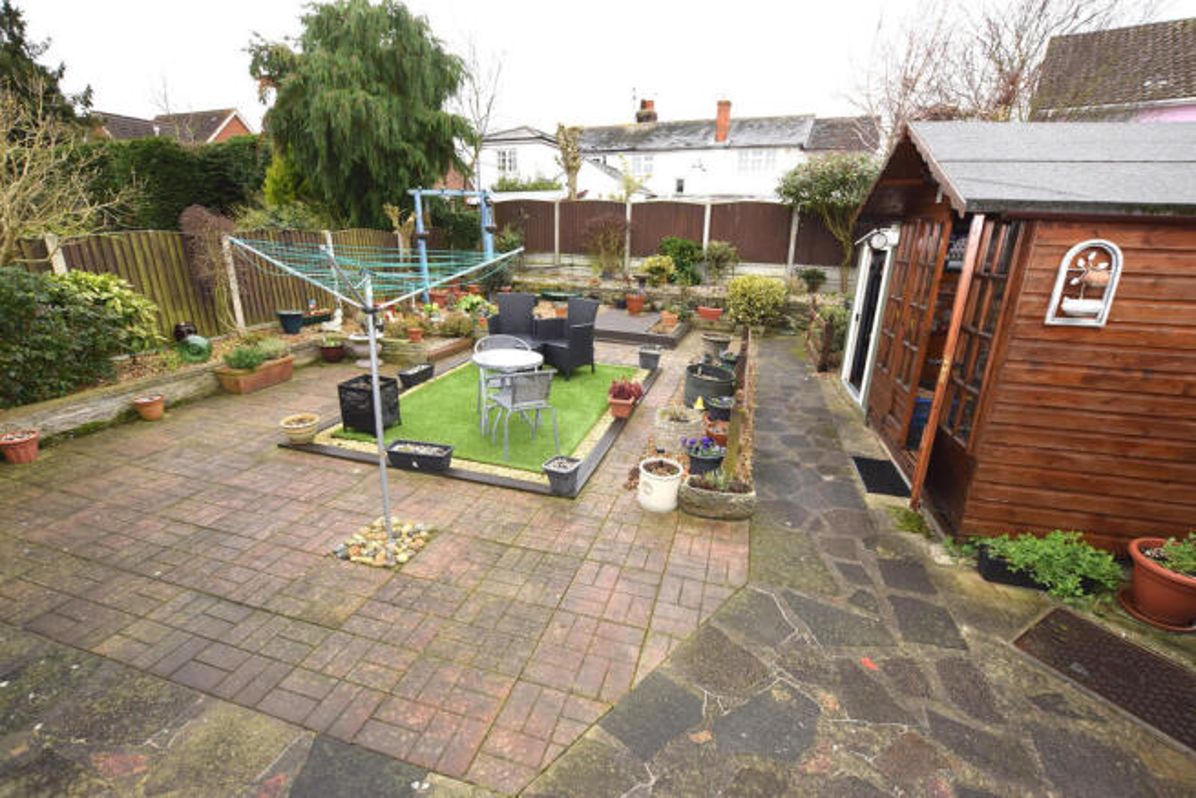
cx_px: 598
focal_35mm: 15
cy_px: 399
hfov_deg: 100.4
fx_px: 498
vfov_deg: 77.4
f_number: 5.6
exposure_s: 1/125
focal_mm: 10
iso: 400
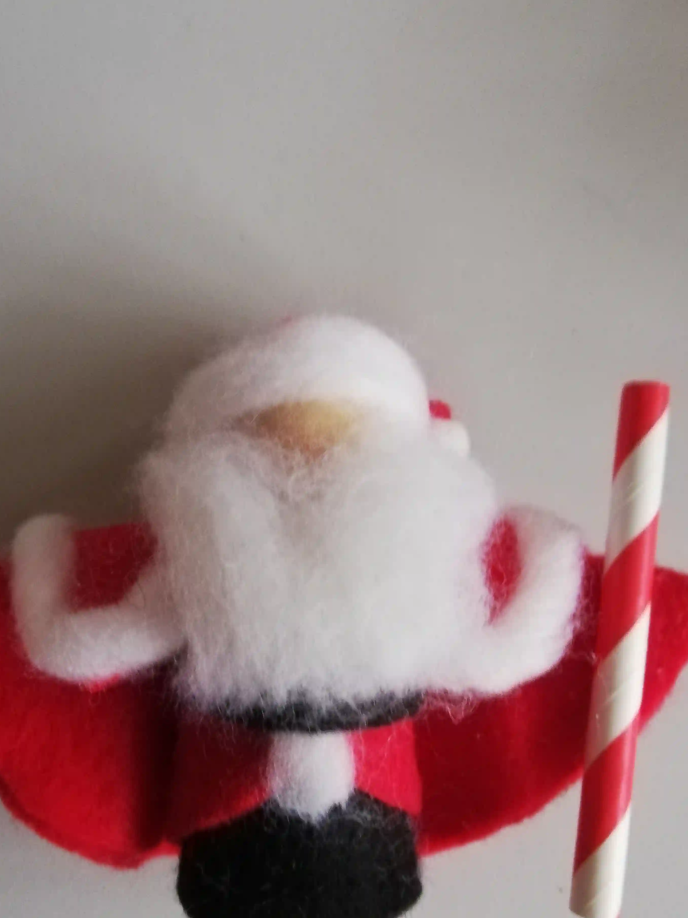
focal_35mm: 33
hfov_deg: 42.9
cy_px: 534
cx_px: 316
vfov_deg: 55.1
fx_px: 875
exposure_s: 1/16.7
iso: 640
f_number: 2.2
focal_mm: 3.81
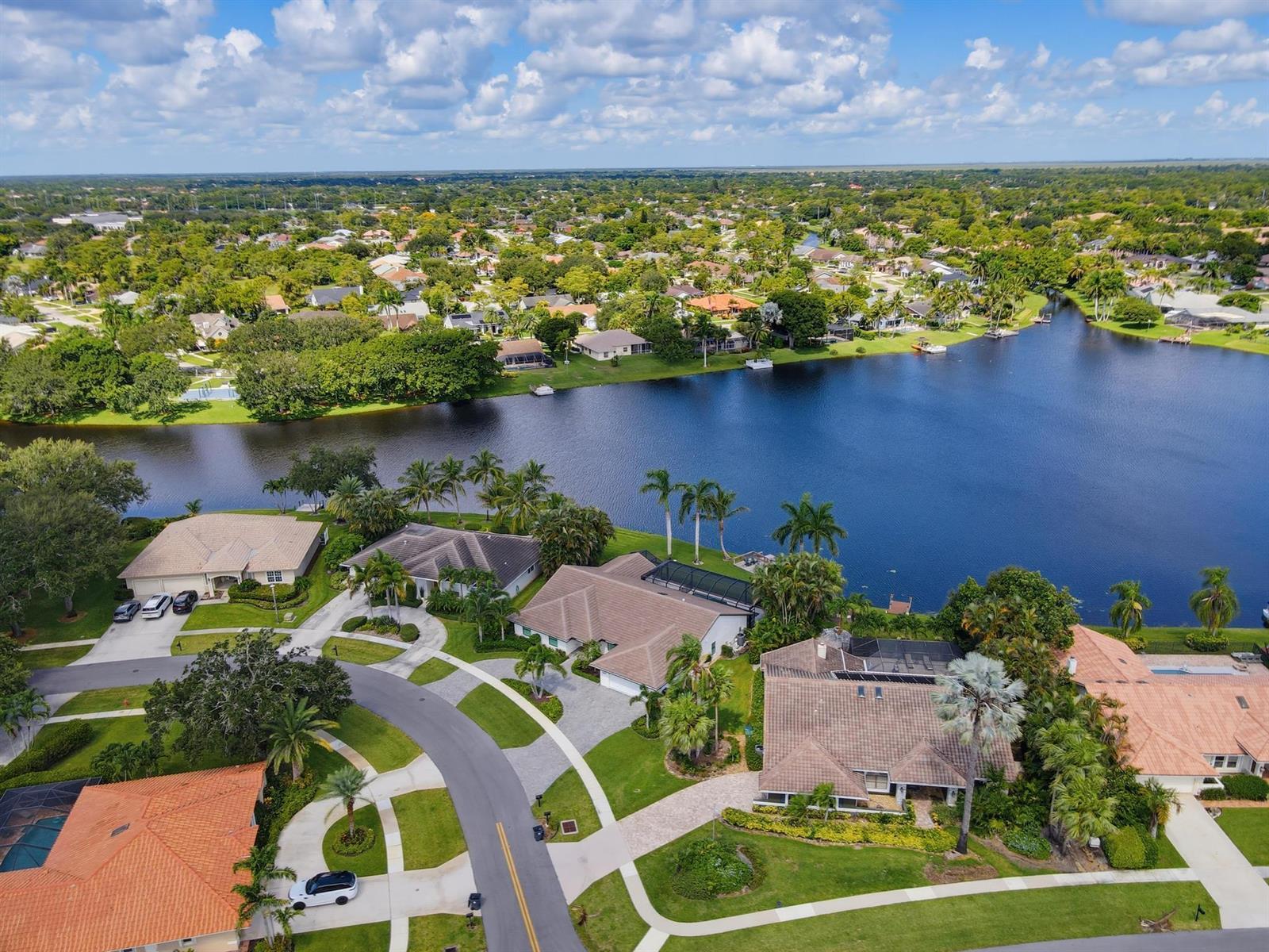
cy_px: 476
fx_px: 880
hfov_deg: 71.6
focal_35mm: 24
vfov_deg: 56.8
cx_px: 634
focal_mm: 4.5
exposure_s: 1/350
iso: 100
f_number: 2.8
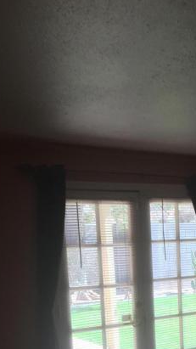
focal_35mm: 59
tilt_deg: -3.6
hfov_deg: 20.0
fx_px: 545
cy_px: 318
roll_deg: +4.7
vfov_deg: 33.5
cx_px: 177
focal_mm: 4.15
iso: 40
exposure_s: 1/120
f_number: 2.2
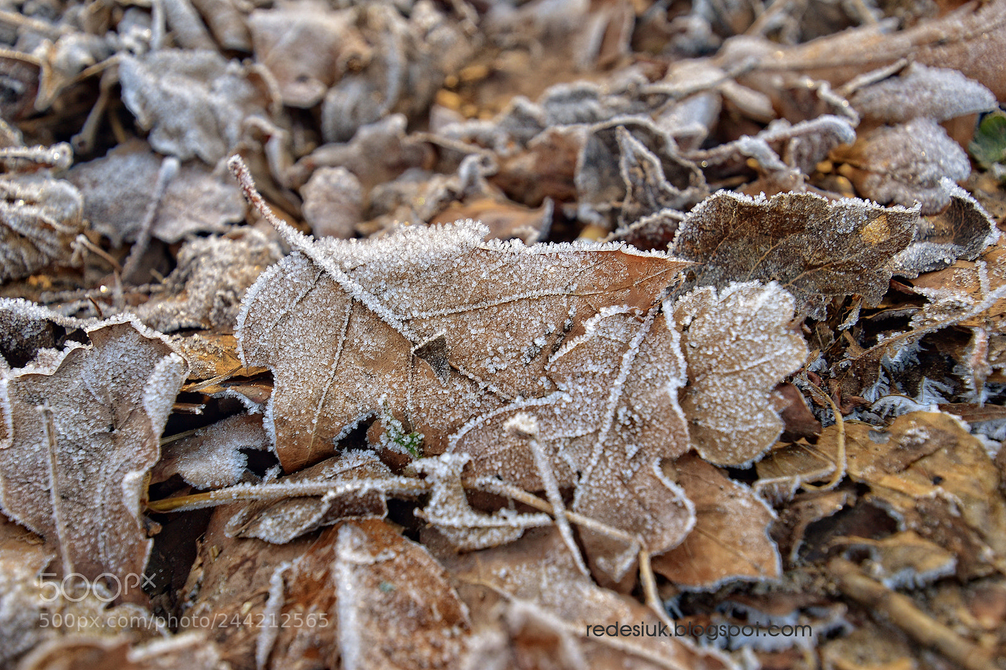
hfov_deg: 37.9
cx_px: 503
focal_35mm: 52
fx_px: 1467
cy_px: 335
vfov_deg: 25.7
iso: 160
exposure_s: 1/60
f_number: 4.5
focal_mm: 35
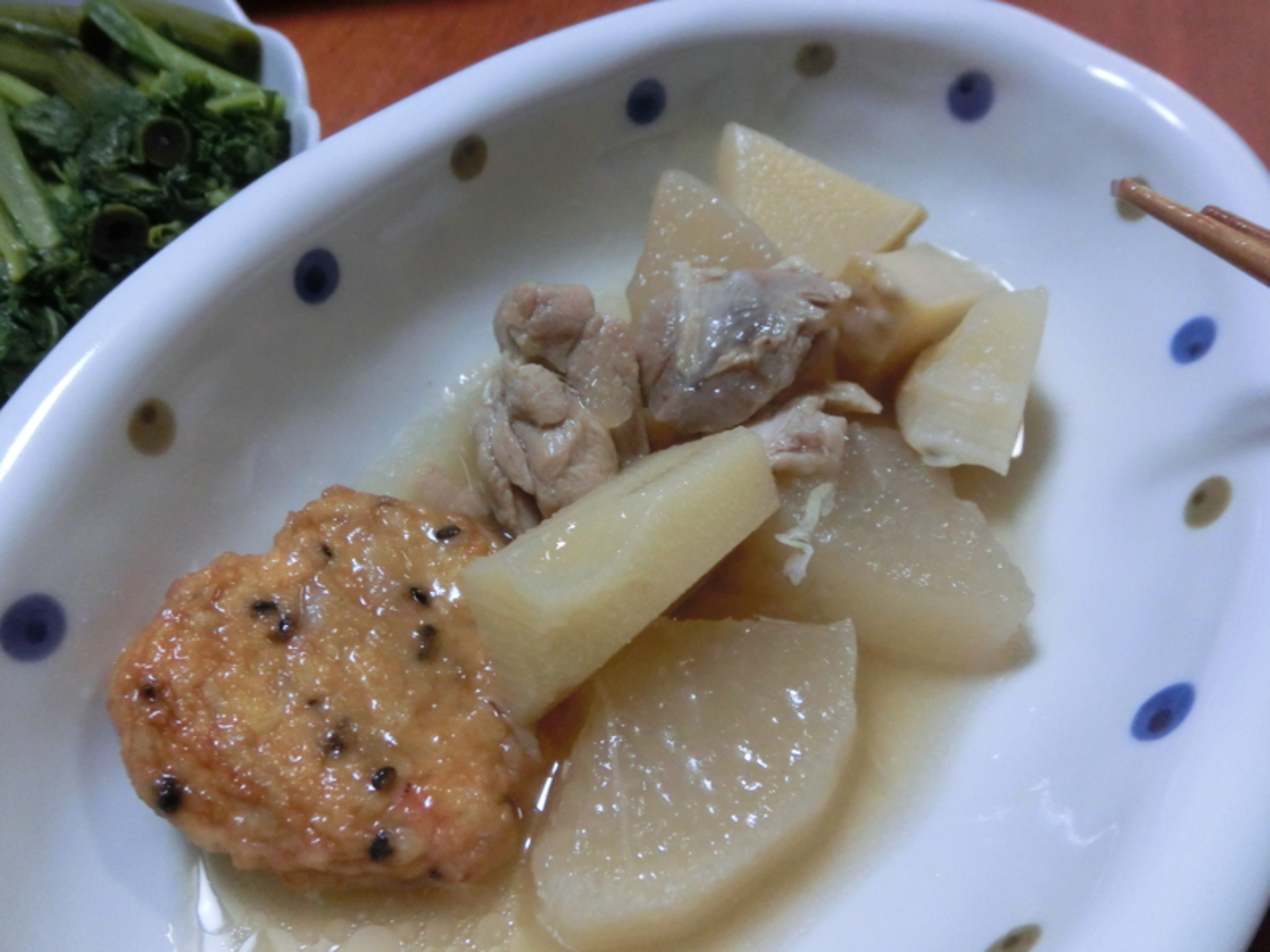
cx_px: 635
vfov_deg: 49.7
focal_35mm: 28
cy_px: 476
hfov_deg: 63.4
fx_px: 1027
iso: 800
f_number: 3
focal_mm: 5
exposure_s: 1/100
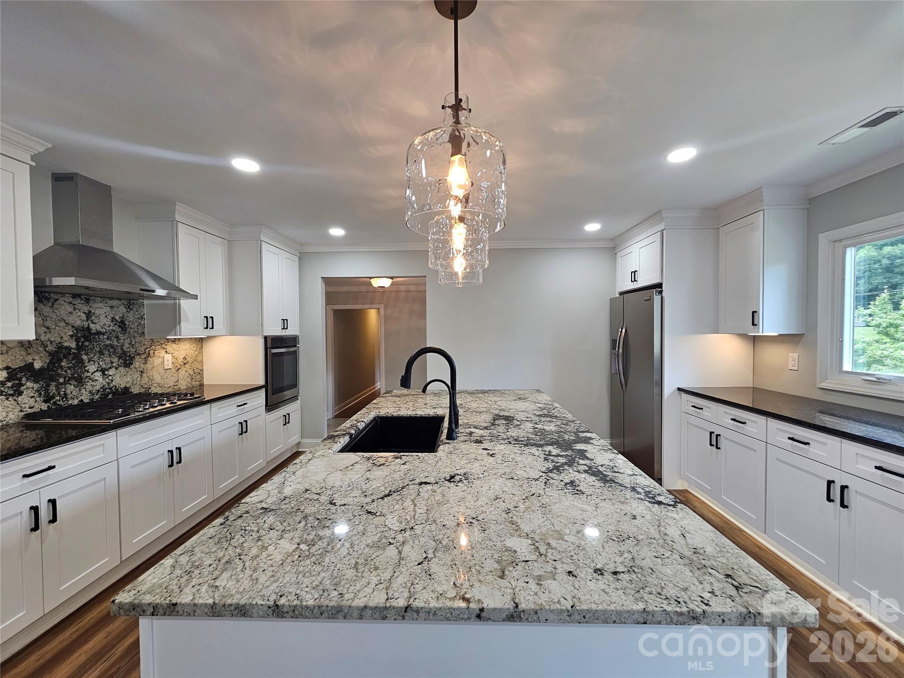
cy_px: 339
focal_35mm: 13
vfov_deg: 89.9
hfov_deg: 106.2
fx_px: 339
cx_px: 452
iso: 100
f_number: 2.2
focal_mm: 2.2
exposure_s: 1/60
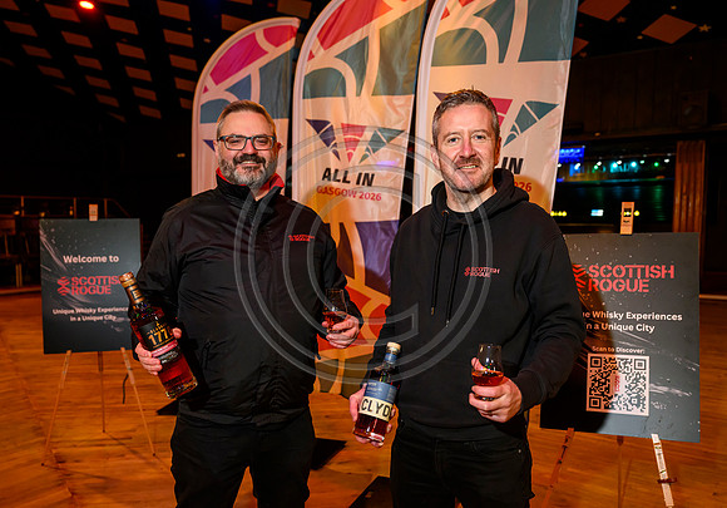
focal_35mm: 33
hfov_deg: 57.1
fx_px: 668
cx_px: 353
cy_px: 281
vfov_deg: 41.6
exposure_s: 1/60
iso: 2500
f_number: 3.5
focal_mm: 28.5
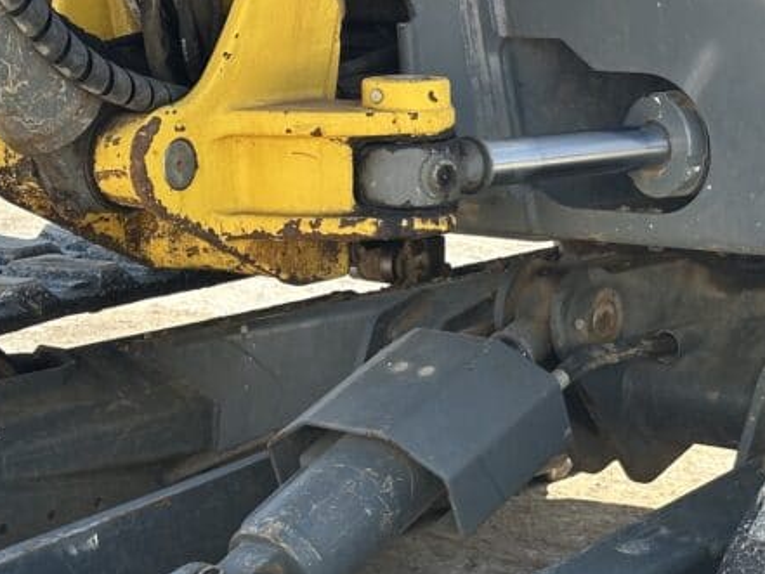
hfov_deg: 20.0
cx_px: 453
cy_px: 526
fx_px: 2166
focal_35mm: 98
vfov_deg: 14.9
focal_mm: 6.86
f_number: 1.78
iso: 64
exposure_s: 1/803
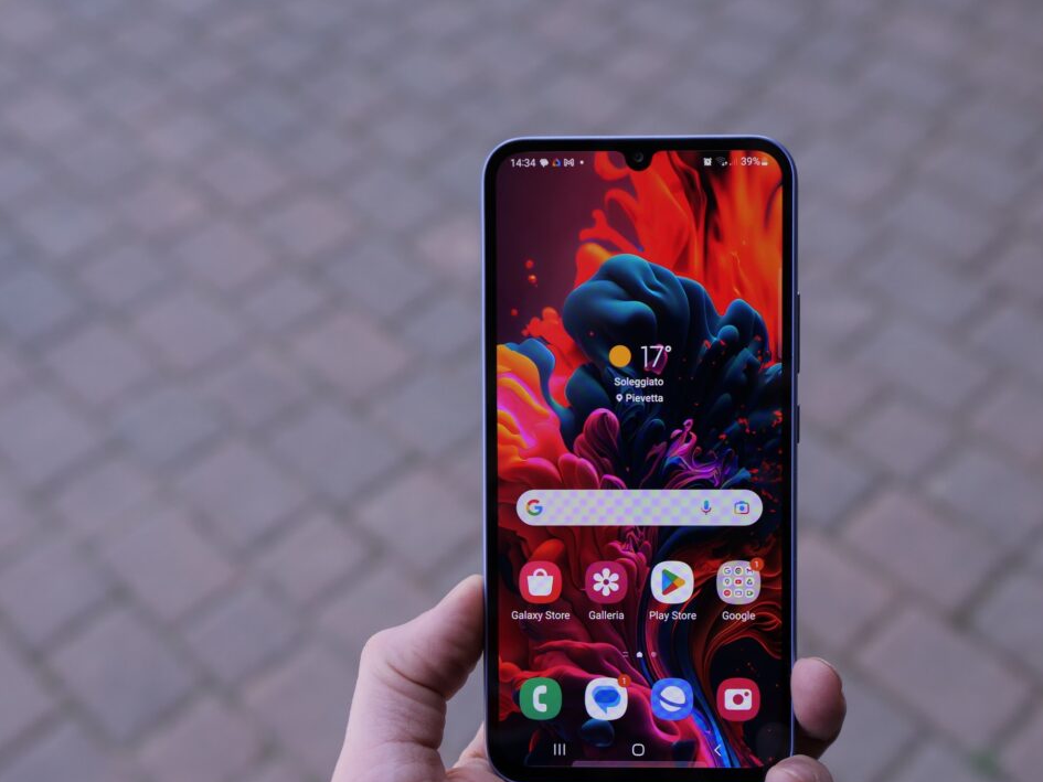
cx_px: 647
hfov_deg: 43.5
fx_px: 1296
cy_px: 470
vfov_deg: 33.5
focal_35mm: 43
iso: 200
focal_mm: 16
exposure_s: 1/1000
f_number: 2
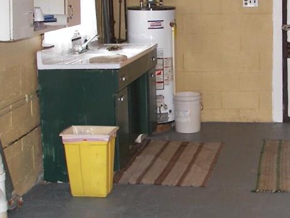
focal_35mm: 80
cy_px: 87
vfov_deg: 18.4
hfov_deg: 24.3
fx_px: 670
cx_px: 201
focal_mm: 6
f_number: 2.8
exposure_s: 1/30
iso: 100
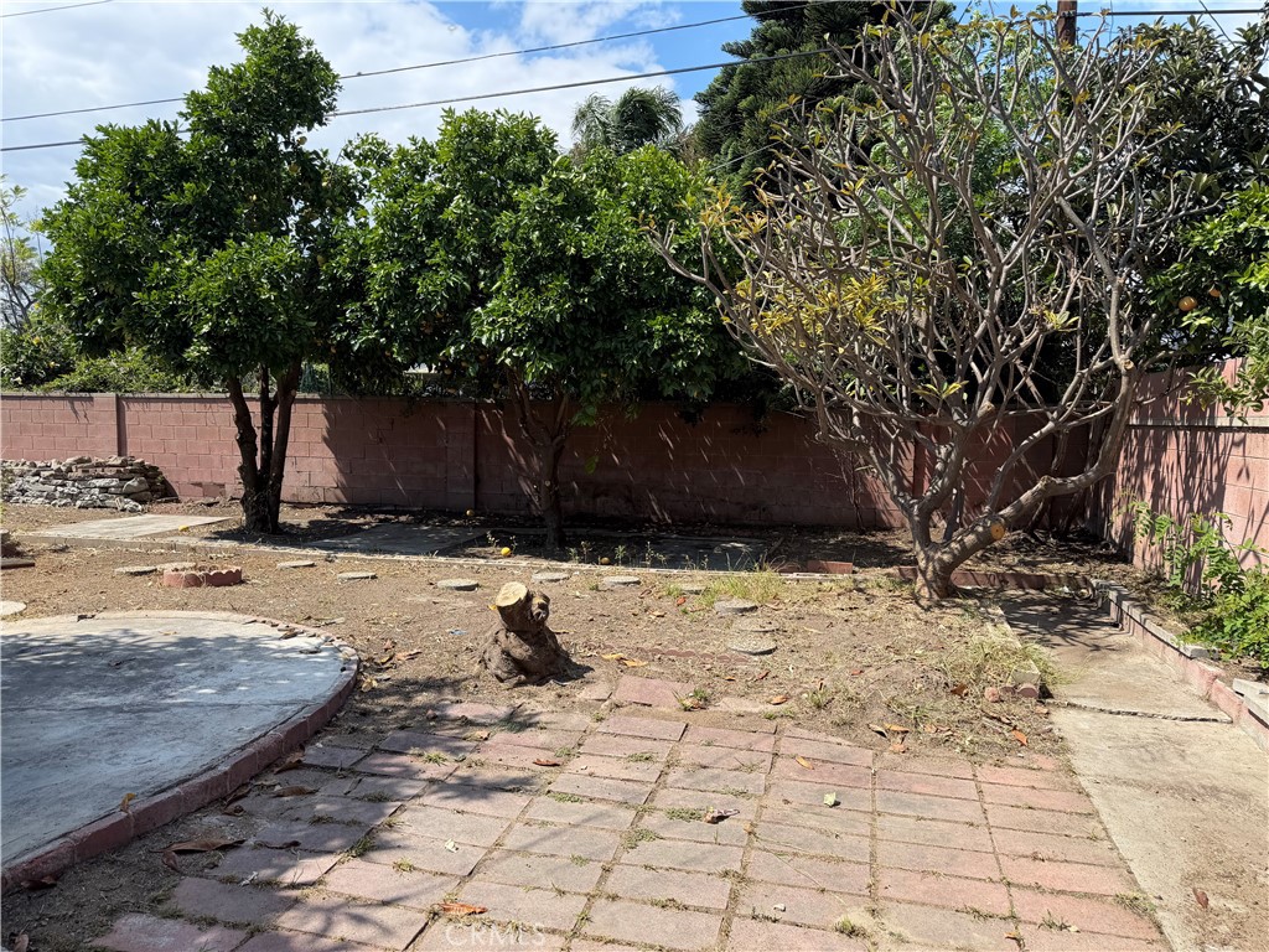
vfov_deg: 56.8
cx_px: 634
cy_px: 476
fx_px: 880
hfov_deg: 71.6
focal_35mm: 24
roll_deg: +0.2
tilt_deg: -3.1
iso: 80
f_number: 1.78
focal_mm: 6.76
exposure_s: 1/3145
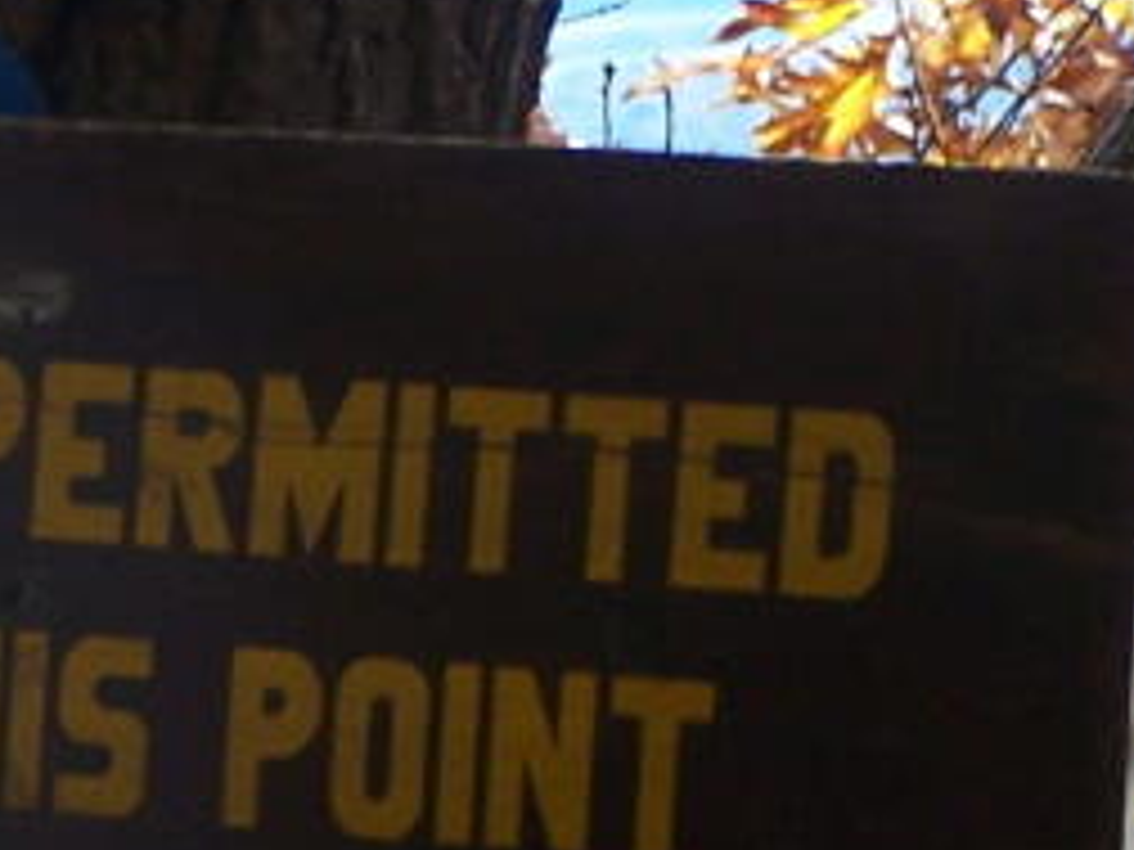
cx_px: -162
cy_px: 652
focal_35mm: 476
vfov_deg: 3.1
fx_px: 15593
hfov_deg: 4.2
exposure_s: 1/320
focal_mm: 19.4
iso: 80
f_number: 3.2
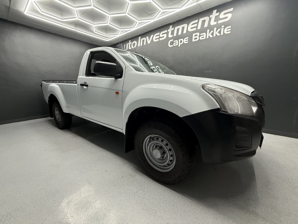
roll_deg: +0.3
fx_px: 121
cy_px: 112
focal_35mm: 14
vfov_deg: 85.7
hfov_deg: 102.1
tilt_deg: -12.7
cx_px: 149
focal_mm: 2.22
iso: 250
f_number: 2.2
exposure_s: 1/100
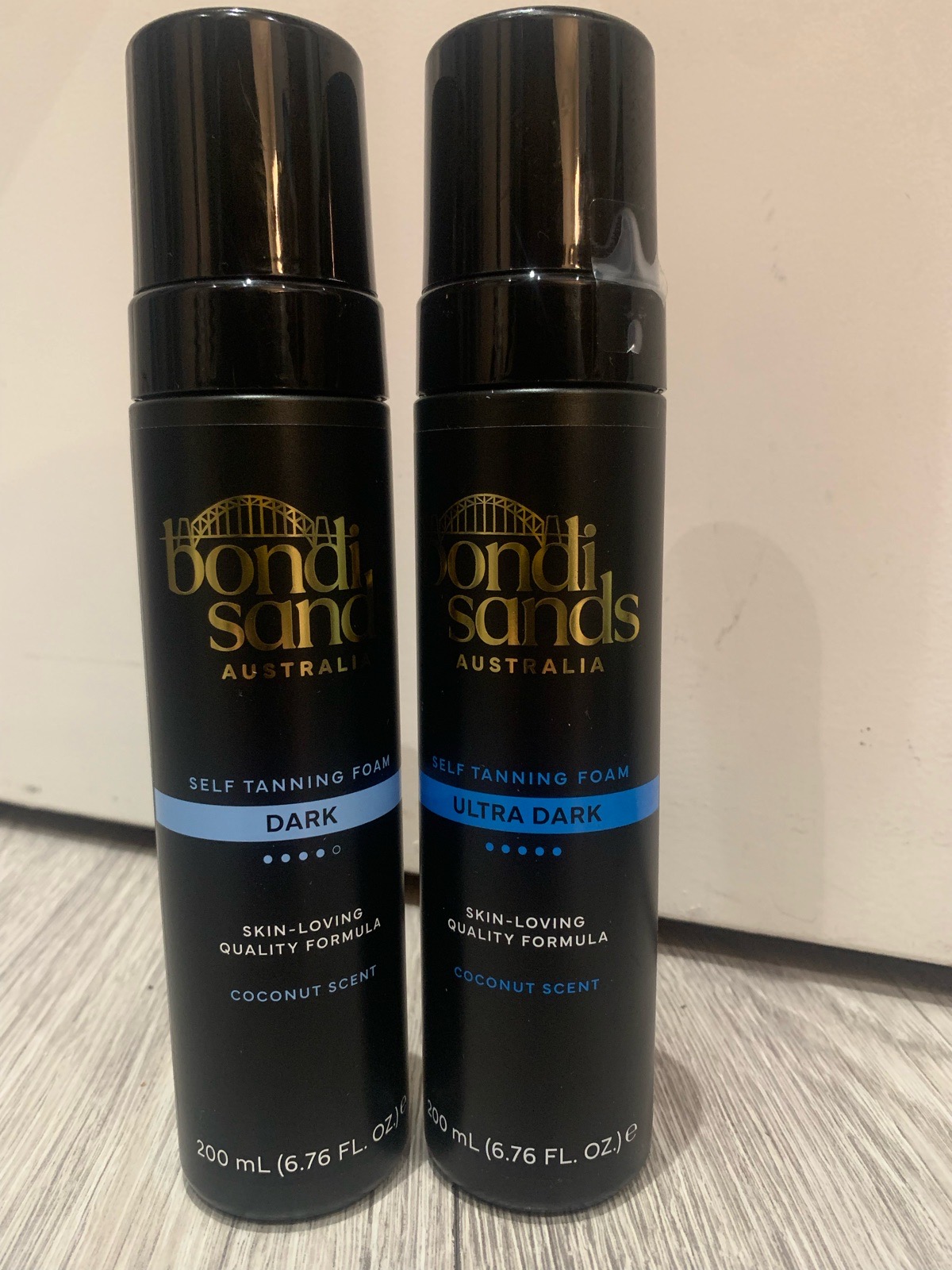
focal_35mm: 26
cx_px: 476
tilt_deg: -7.5
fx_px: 953
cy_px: 635
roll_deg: +0.2
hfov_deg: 53.1
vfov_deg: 67.3
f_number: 1.8
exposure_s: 1/25
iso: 640
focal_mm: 4.25
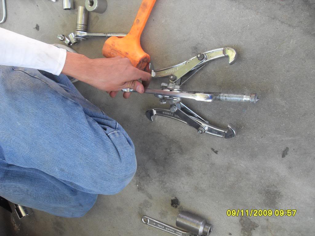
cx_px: 158
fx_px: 309
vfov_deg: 41.8
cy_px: 118
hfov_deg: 54.0
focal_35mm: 34
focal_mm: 6.3
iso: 100
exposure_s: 1/90
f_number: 2.8
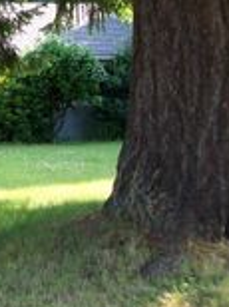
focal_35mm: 117
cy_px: 101
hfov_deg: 11.5
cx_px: -213
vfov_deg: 16.8
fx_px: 1035
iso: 64
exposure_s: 1/160
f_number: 2.7
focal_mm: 6
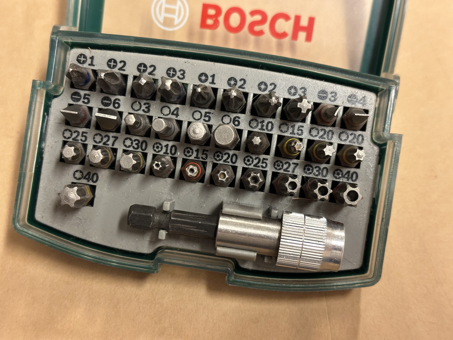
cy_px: 170
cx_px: 226
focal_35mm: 48
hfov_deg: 39.7
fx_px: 628
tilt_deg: -65.9
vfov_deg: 30.3
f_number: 1.78
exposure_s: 1/50
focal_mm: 6.86
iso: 200
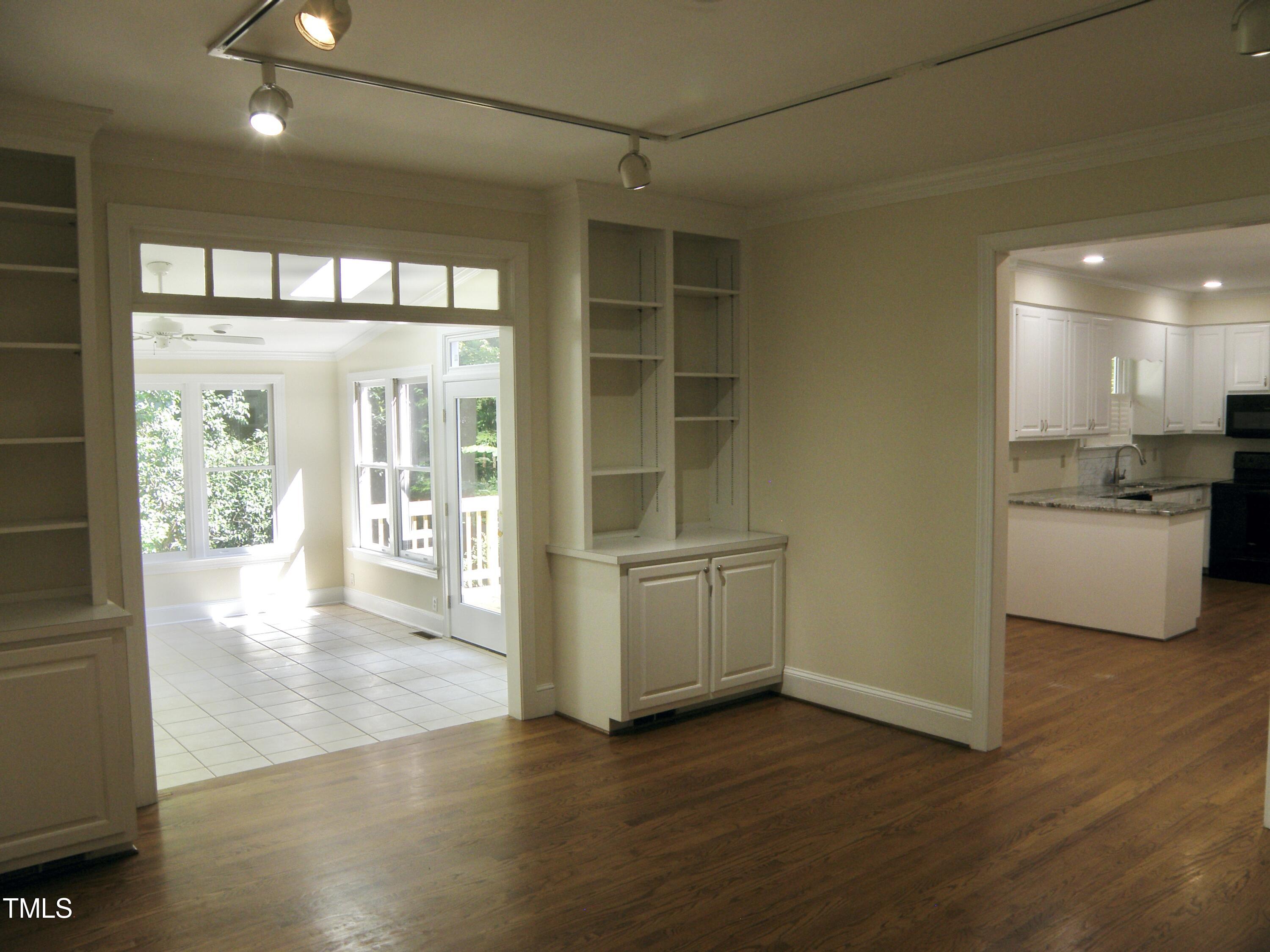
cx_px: 635
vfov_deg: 53.1
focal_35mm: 26
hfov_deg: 67.3
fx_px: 954
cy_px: 476
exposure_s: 1/50
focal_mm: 4.6
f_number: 3.2
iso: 64
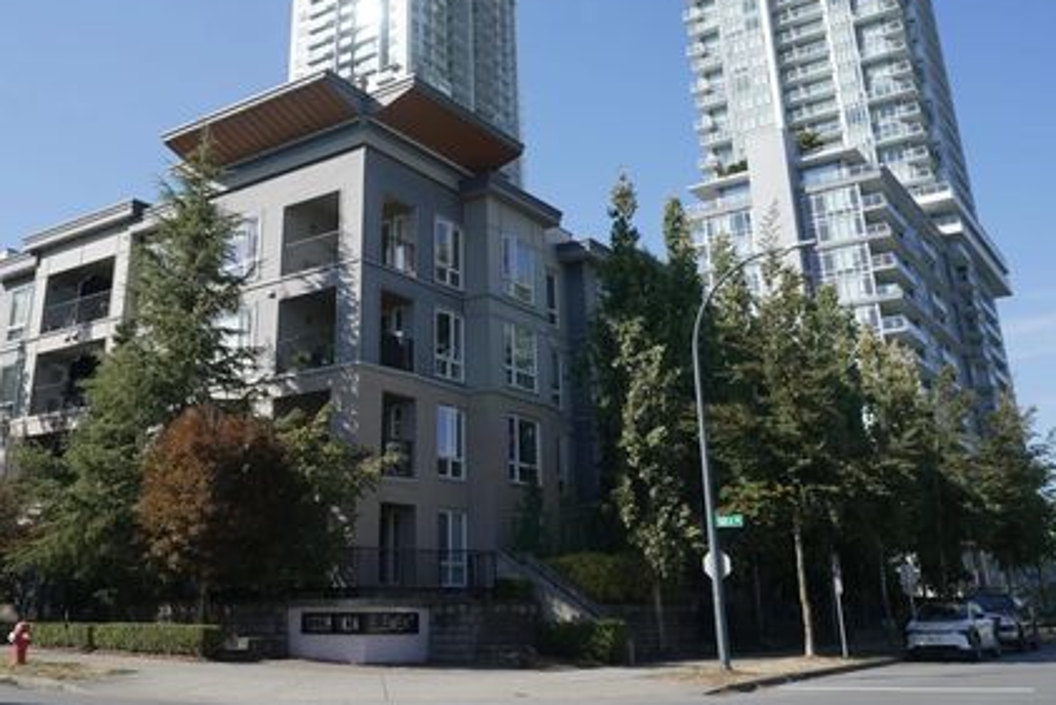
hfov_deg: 54.1
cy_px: 217
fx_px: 1027
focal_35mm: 35
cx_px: 439
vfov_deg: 37.3
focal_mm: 23
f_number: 7.1
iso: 100
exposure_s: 1/200
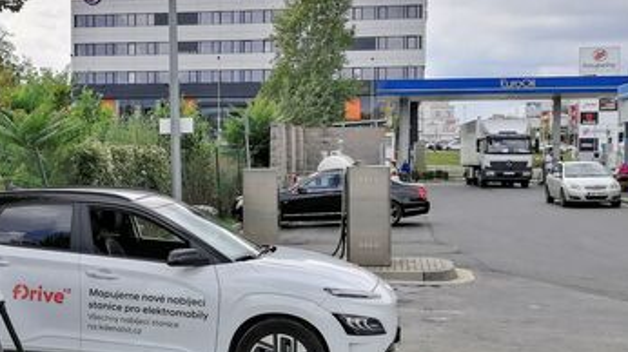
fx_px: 982
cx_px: 194
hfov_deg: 35.0
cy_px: 178
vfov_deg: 20.3
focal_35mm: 59
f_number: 1.8
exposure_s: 1/1506
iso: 50
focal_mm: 5.3
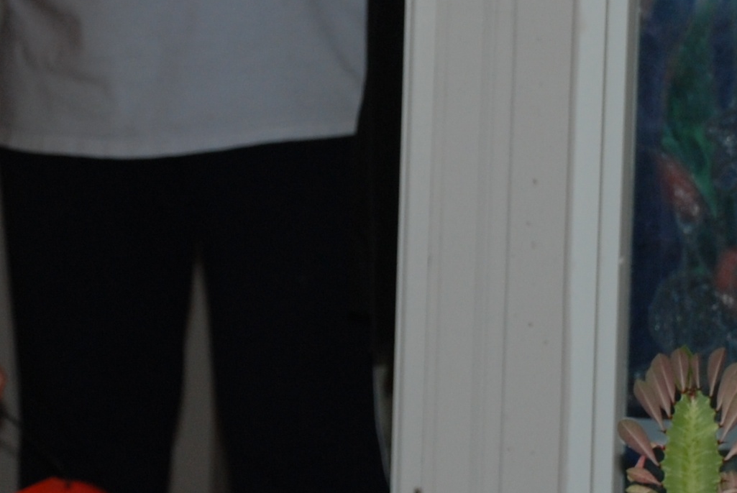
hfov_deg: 7.6
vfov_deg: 5.1
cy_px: 244
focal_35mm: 272
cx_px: 207
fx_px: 5575
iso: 200
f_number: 4.8
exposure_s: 1/60
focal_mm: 48
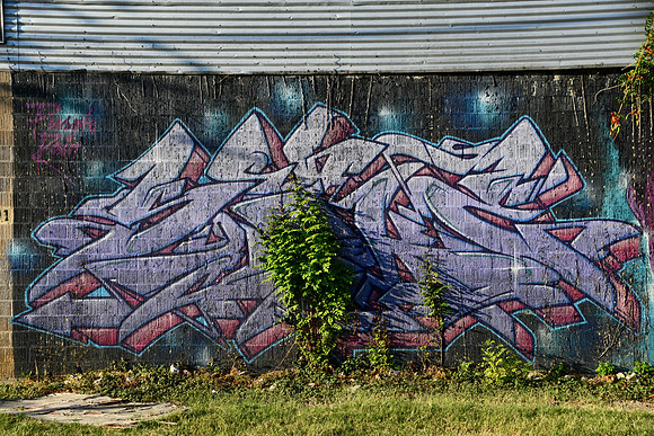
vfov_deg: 18.9
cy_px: 218
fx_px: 1308
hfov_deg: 28.1
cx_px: 327
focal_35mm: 72
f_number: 8
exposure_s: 1/250
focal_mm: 48
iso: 140
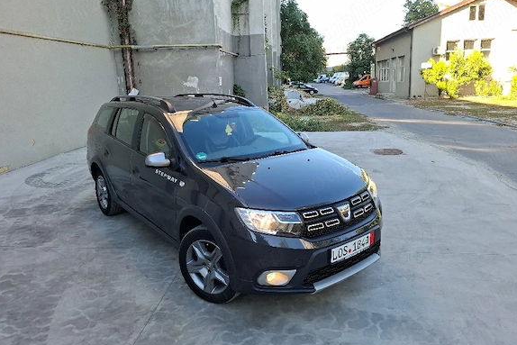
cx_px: 262
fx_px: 359
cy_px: 154
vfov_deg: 51.2
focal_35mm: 25
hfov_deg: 71.5
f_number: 1.8
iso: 50
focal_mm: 5.54
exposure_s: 1/294
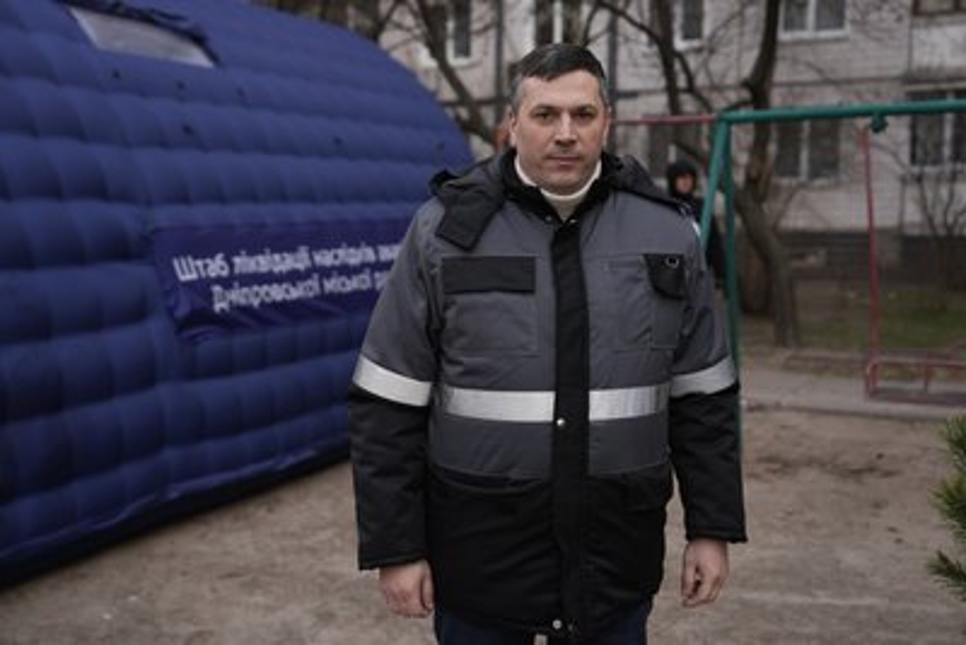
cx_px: 483
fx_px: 1127
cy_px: 322
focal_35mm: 42
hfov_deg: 46.4
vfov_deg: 31.9
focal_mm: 42
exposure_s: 1/400
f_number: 2.8
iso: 125
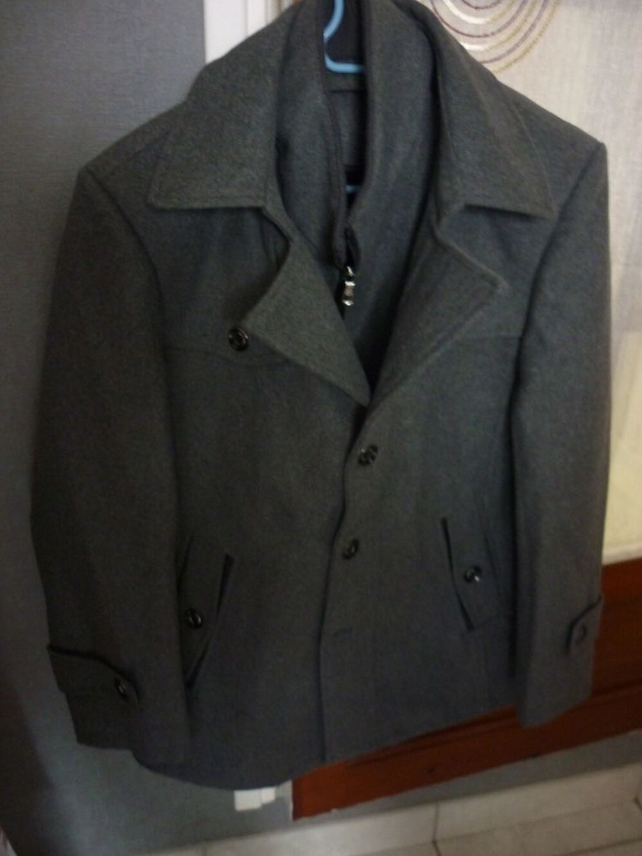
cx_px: 321
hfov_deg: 43.0
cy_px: 428
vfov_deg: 55.3
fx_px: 816
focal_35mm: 33
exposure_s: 1/8
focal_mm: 5.5
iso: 400
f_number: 2.8
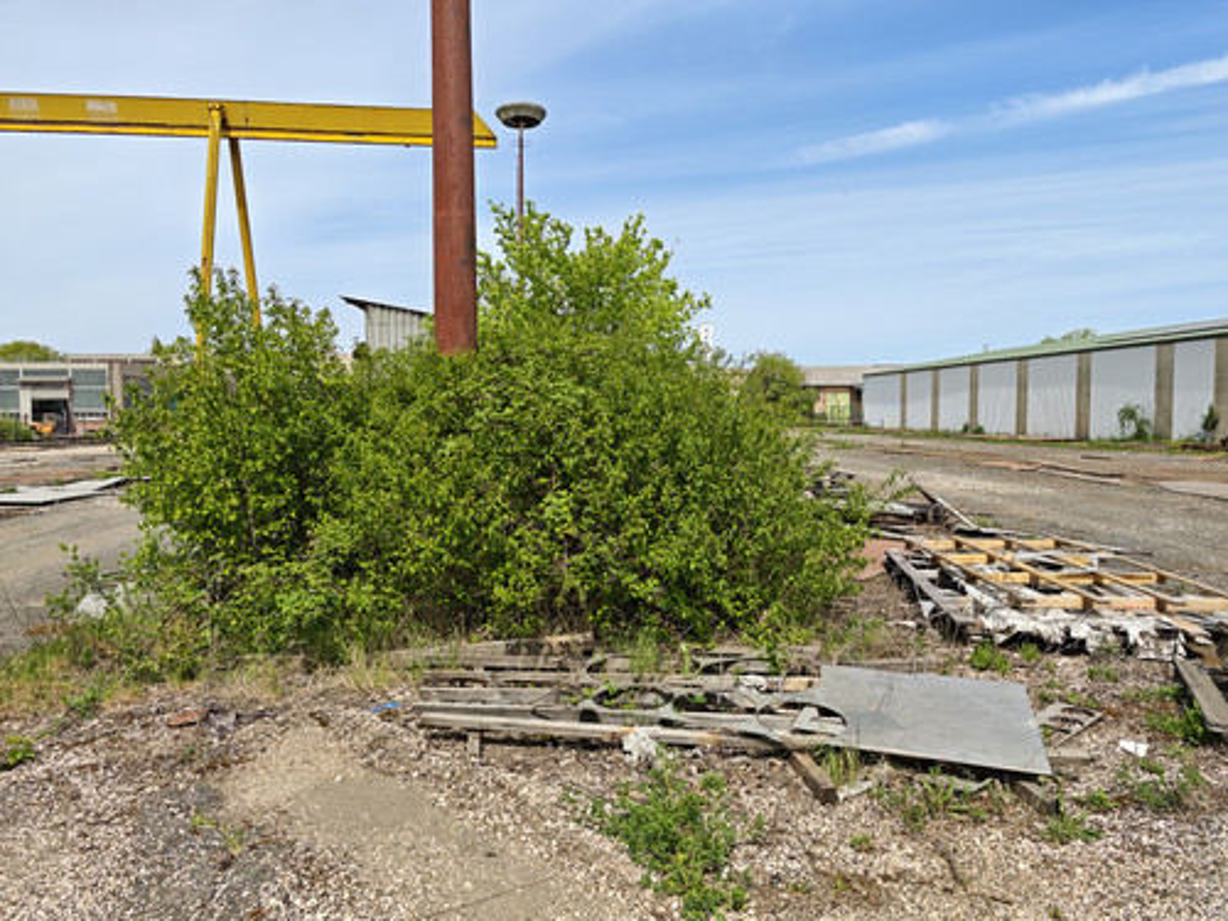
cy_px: 460
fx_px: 816
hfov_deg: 73.9
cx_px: 614
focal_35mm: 23
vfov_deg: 58.9
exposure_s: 1/3968
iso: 50
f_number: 1.67
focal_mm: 8.71
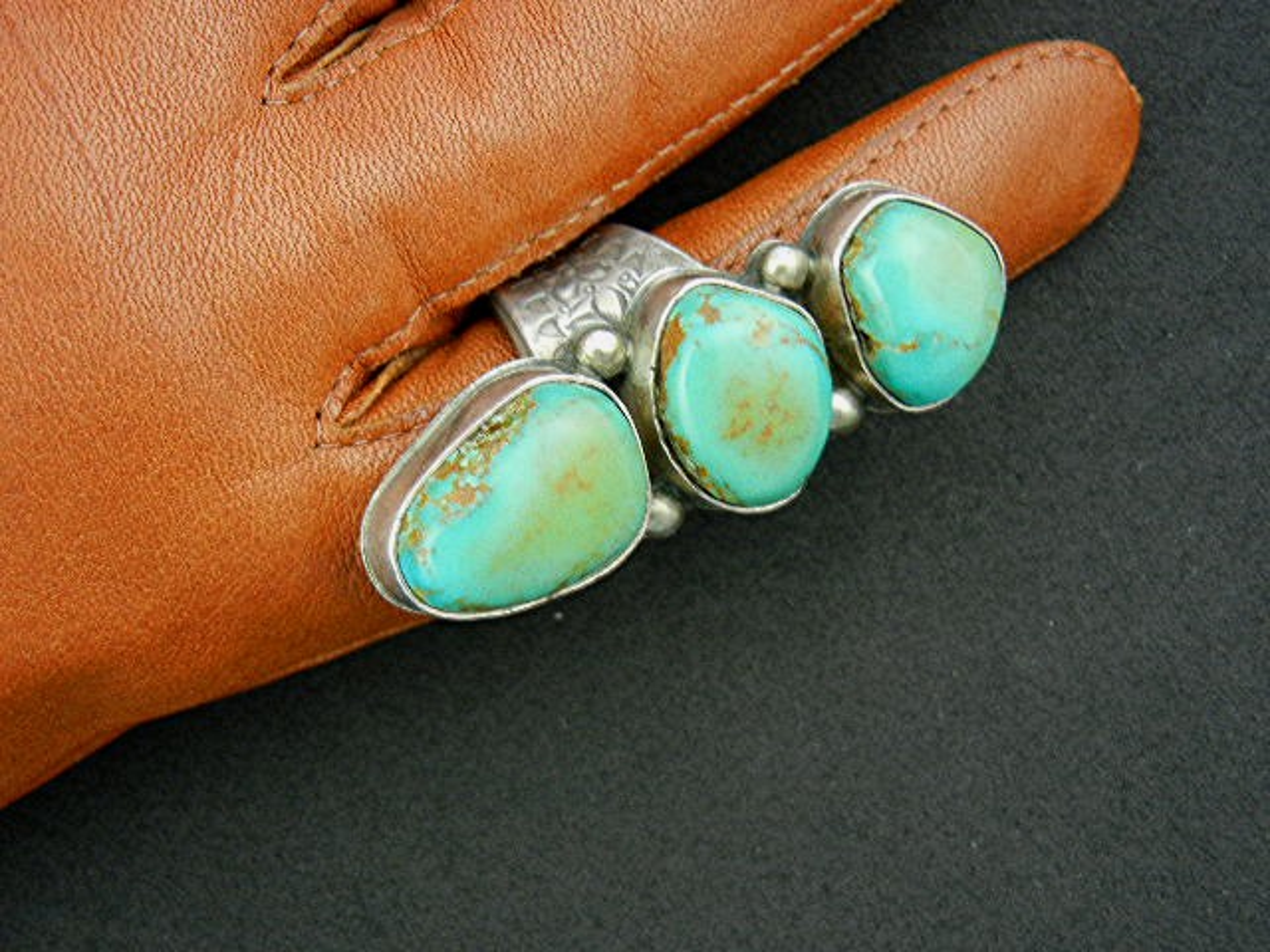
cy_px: 476
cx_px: 635
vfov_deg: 16.6
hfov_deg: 22.0
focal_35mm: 89
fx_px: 3265
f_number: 4.4
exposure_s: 1/2.1
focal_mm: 16
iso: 200
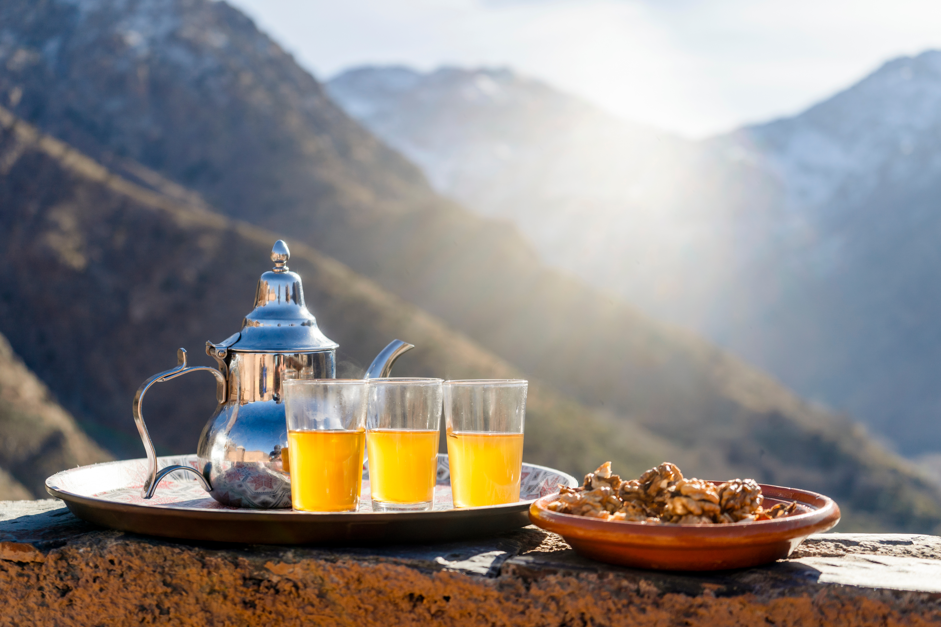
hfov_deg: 44.5
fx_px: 1150
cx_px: 470
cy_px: 314
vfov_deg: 30.5
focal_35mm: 44
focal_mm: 44
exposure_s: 1/1250
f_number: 4.5
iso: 100
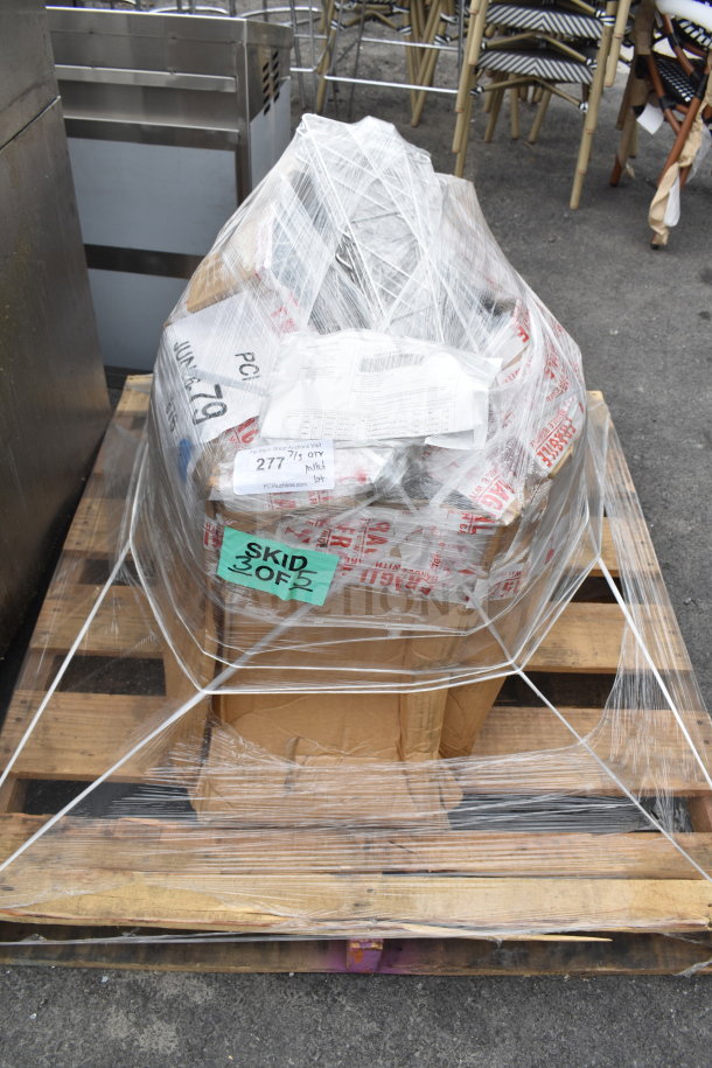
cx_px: 356
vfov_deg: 59.5
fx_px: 934
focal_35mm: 32
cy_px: 534
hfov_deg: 41.7
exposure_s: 1/160
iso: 200
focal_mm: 21
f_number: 6.3
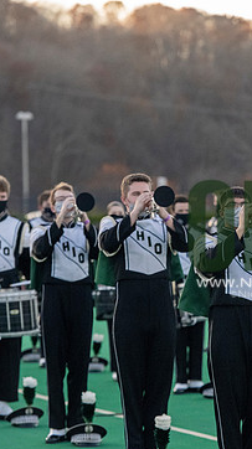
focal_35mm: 252
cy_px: 239
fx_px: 3001
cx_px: 282
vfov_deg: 8.6
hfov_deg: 4.8
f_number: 4.5
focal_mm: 150
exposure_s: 1/5000
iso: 5000
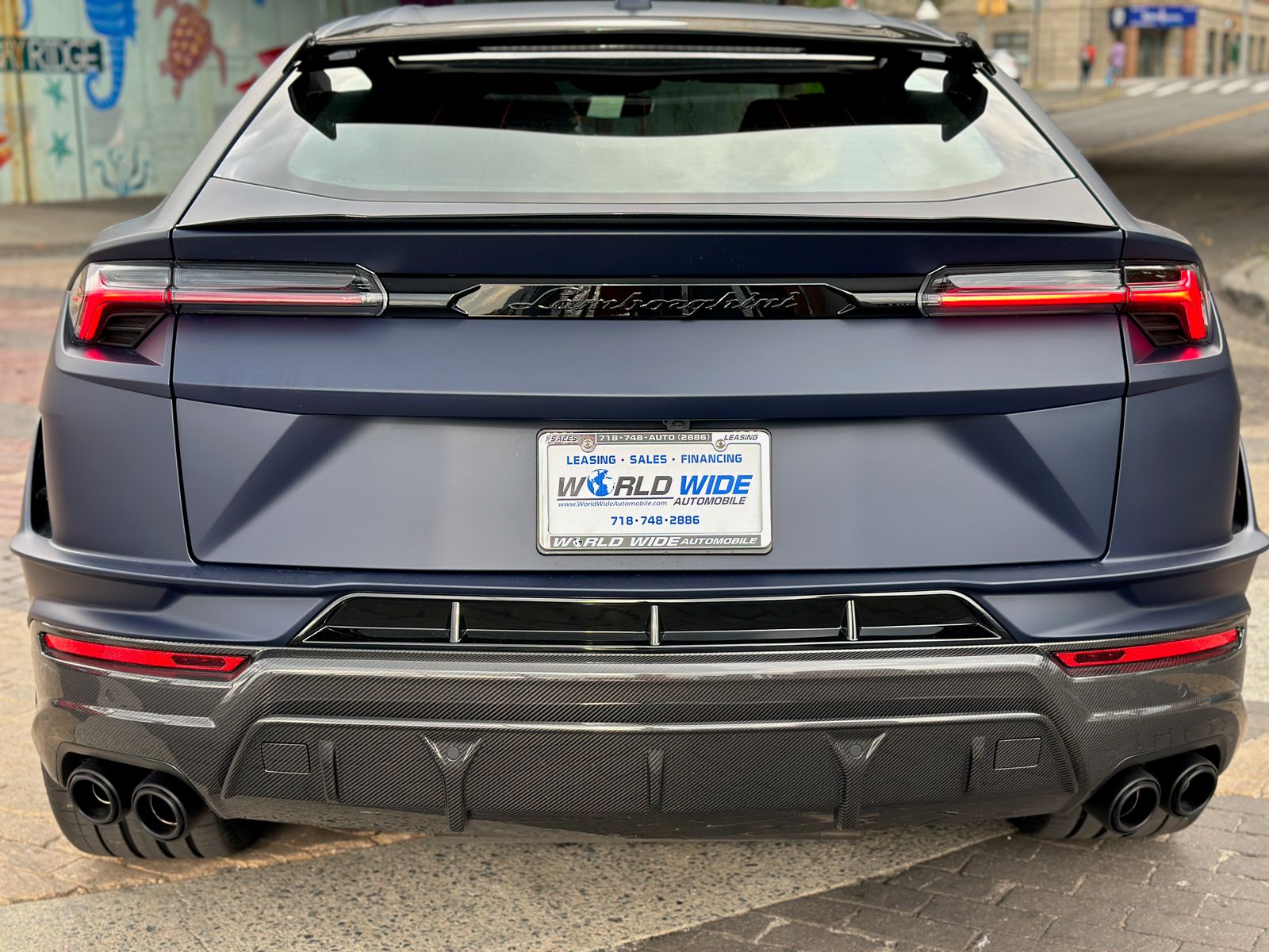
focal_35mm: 48
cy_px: 476
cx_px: 634
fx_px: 1760
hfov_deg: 39.7
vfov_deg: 30.3
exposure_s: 1/519
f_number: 1.78
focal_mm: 6.86
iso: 80
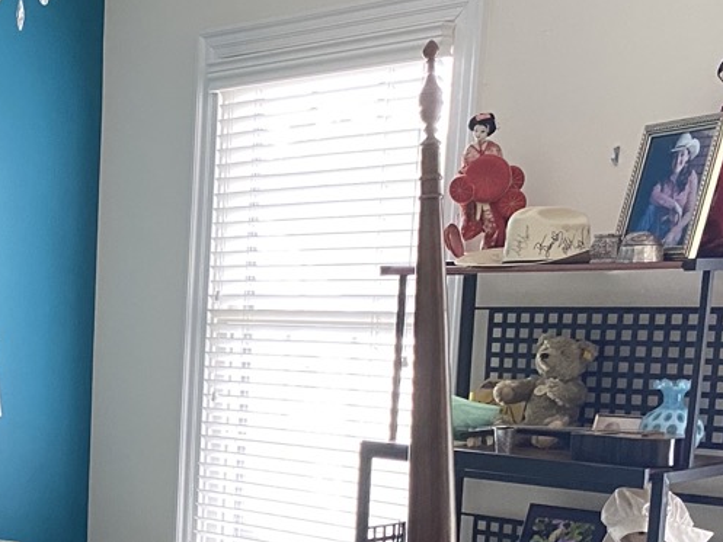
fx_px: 1400
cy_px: 552
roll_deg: -0.2
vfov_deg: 21.1
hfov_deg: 26.3
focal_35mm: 67
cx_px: -103
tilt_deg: -12.9
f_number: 1.8
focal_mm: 4.25
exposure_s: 1/60
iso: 400
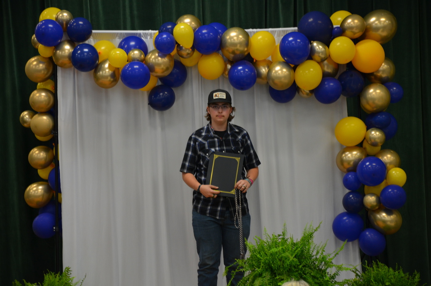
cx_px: 216
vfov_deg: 7.9
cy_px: 143
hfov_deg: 11.8
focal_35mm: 174
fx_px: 2079
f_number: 5.6
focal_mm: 116
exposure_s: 1/30
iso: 800
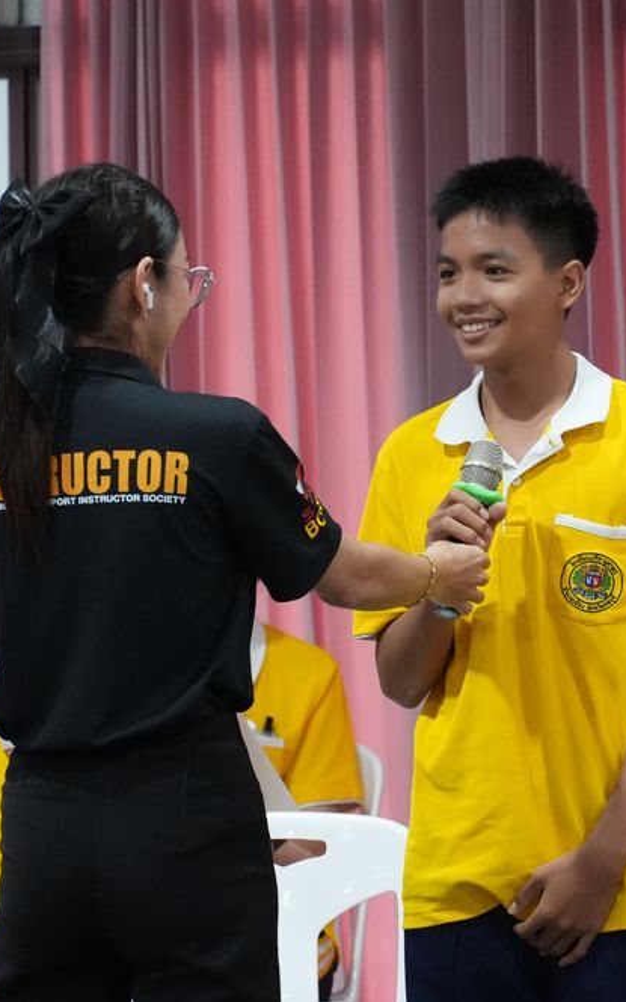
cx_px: 374
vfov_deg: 7.2
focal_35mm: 290
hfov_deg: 4.5
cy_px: 500
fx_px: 7916
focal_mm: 126
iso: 5000
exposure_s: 1/125
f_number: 5.6
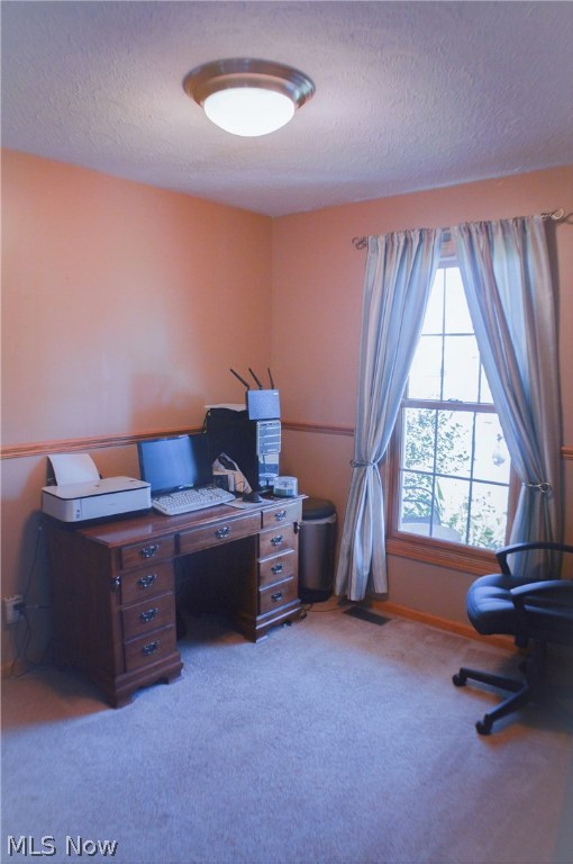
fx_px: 718
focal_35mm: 30
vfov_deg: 62.0
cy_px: 432
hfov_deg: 43.5
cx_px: 286
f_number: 4
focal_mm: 20
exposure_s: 1/60
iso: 400
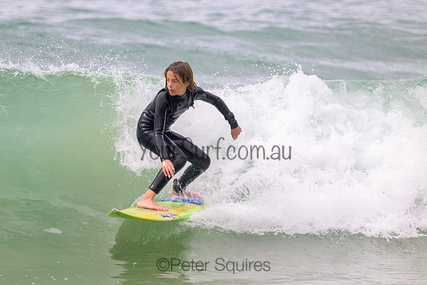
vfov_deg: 1.6
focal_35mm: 853
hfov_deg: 2.4
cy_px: 134
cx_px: 201
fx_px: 10121
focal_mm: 800
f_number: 11
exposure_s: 1/1250
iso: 1100
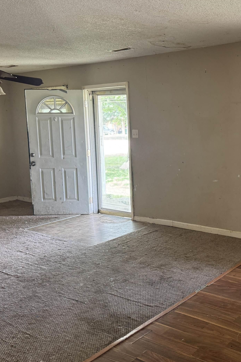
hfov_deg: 33.2
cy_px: 172
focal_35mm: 37
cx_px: 236
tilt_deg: -9.0
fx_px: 371
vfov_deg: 51.9
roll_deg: +0.5
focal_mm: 6.76
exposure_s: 1/79
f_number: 1.78
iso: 200
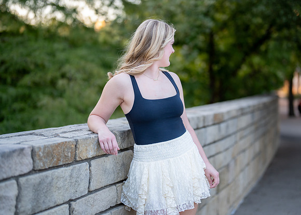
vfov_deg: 23.8
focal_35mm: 60
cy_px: 95
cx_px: 167
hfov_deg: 32.8
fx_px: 510
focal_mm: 50
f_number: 1.2
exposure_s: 1/500
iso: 200
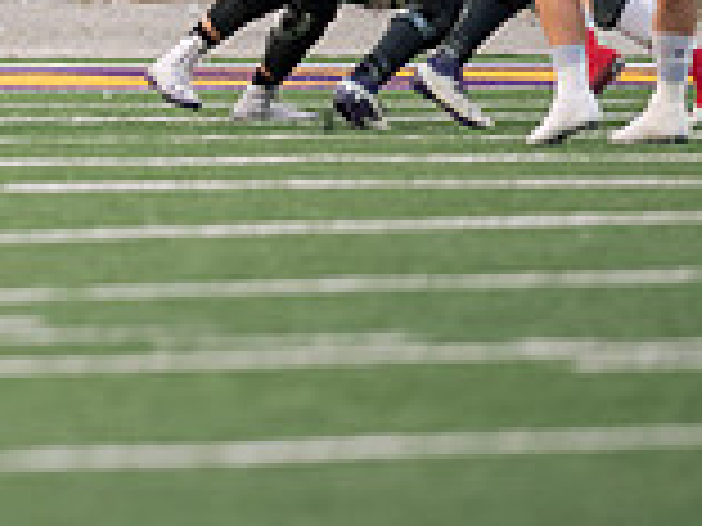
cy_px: -223
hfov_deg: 1.9
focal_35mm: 1070
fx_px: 21699
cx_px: -392
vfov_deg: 1.4
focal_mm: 300
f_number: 2.8
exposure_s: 1/800
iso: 2000
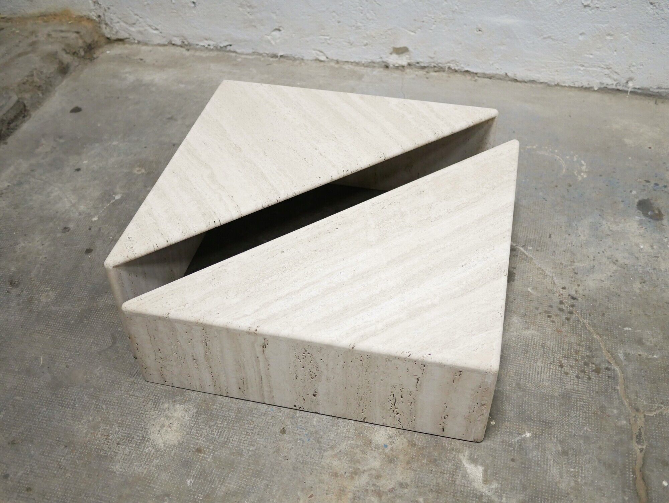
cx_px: 334
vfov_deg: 36.0
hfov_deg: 46.8
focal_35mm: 40
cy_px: 252
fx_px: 773
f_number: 1.7
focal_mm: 20
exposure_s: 1/60
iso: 1250
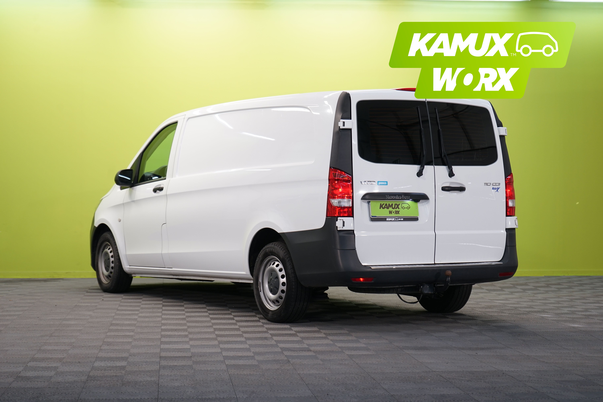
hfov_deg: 28.8
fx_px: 1172
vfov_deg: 19.5
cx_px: 302
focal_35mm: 70
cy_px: 201
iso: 400
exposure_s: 1/30
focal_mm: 70
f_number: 5.6
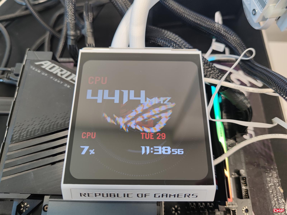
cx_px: 144
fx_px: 207
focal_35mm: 25
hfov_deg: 69.4
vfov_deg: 54.9
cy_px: 108
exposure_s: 1/50
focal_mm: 6.78
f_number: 1.85
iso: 123
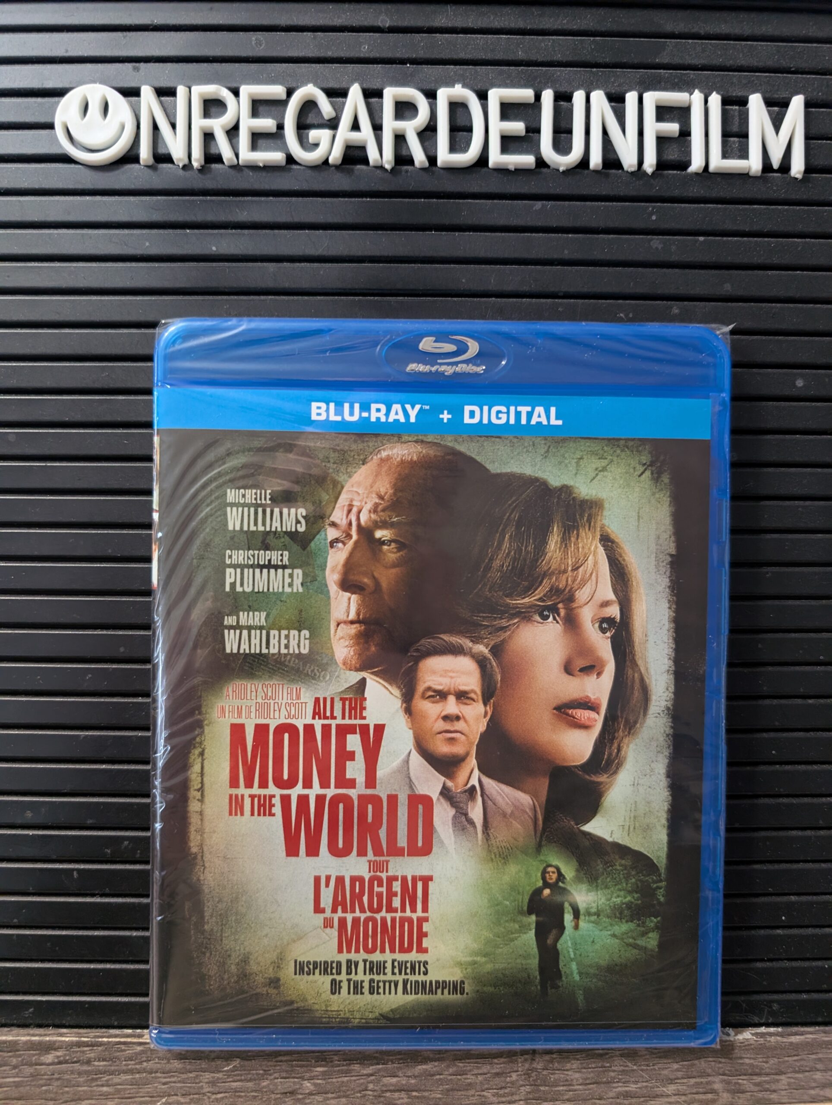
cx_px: 416
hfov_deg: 56.9
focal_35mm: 24
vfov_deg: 71.5
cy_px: 552
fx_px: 767
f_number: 1.68
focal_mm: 6.9
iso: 818
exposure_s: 1/120
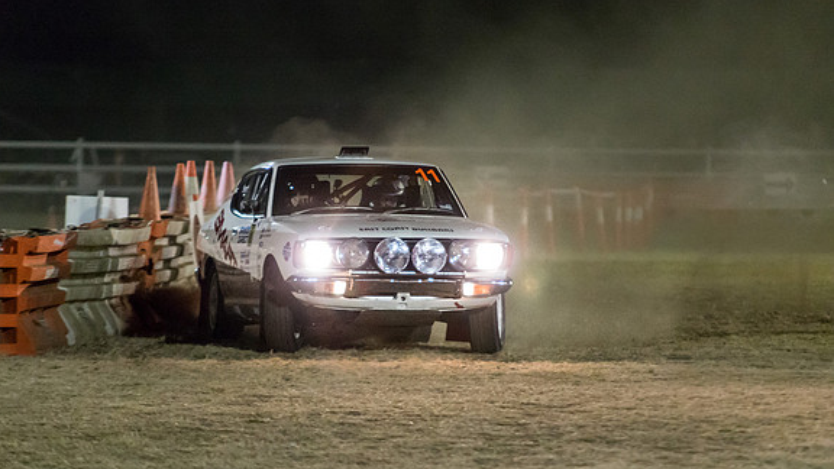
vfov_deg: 3.8
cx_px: 416
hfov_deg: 6.8
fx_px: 6988
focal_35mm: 316
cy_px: 266
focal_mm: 200
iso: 6400
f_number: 2.8
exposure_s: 1/160
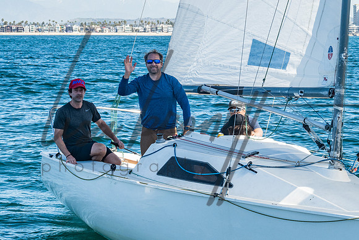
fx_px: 1354
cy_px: 59
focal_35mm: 136
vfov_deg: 10.1
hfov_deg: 15.1
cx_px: 255
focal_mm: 58
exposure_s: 1/200
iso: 400
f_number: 10
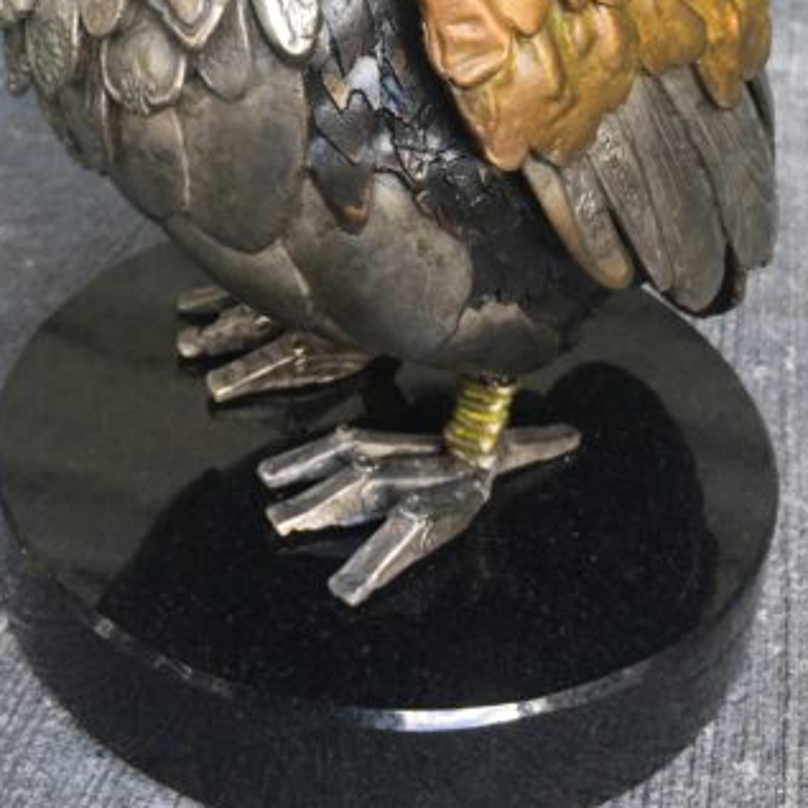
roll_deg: -1.3
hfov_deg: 31.4
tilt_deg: -22.5
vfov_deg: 29.9
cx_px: 278
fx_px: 1426
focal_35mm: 54
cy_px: 37
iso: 25
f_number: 2.2
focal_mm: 4.15
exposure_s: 1/60
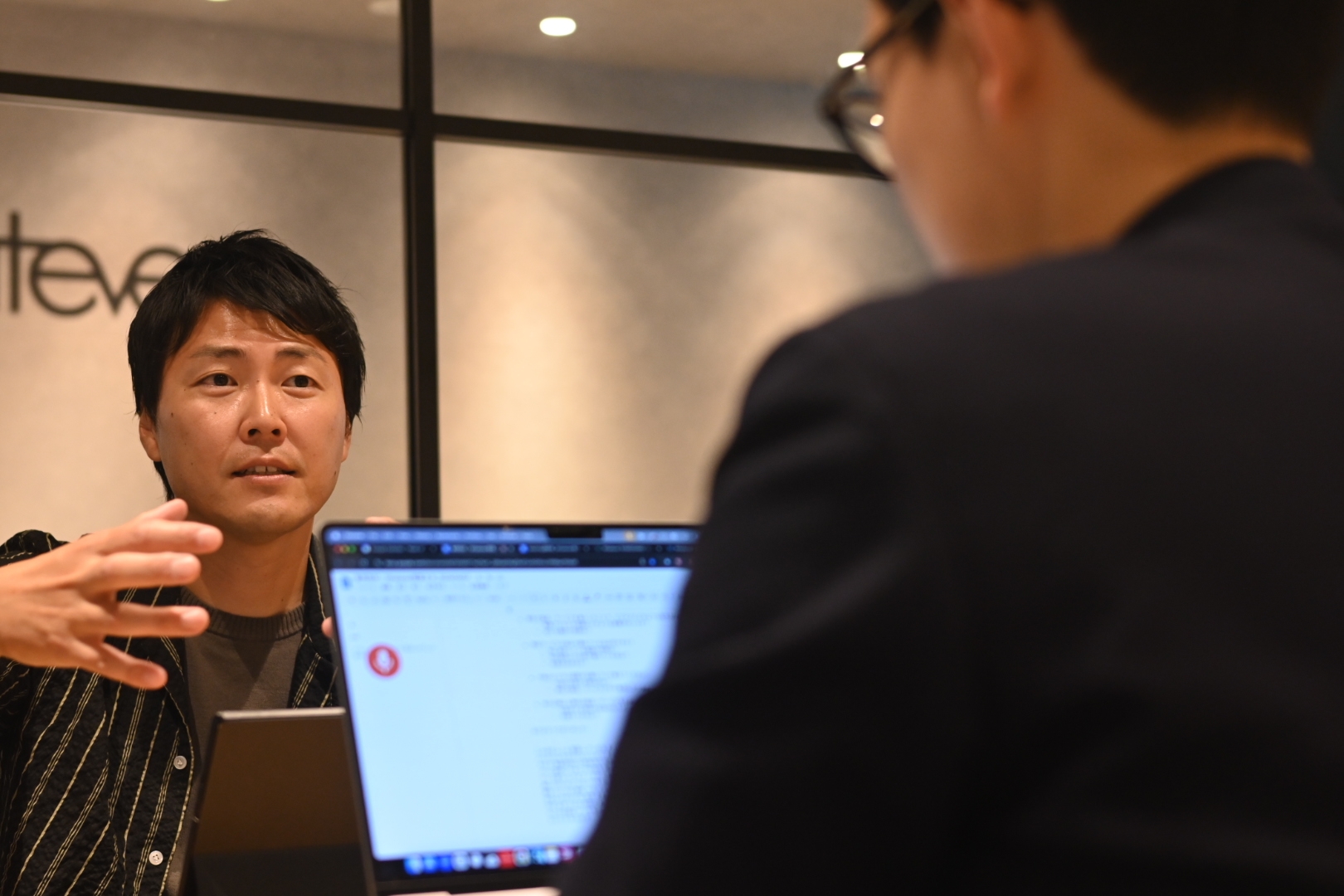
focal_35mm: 60
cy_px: 448
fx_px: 2240
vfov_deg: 22.6
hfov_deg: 33.4
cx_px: 672
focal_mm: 40
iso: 1100
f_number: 2.8
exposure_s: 1/125
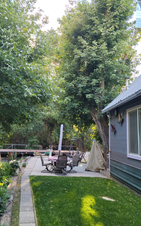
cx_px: 68
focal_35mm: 30
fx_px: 184
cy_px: 112
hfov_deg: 41.8
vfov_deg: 62.9
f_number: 2
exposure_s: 1/60
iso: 50
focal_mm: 5.9
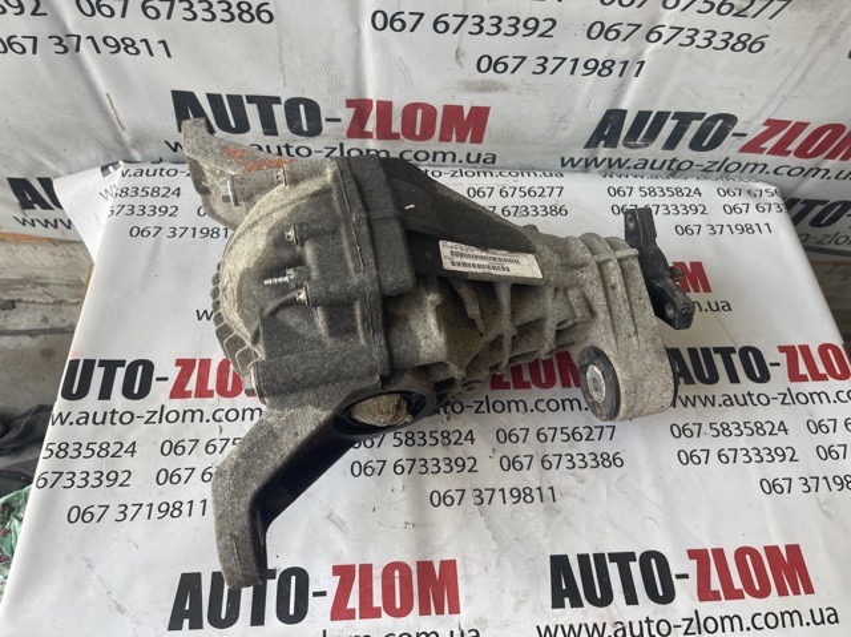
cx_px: 426
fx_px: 614
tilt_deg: -63.5
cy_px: 318
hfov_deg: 69.4
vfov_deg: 54.8
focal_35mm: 25
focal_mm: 5.1
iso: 50
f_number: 1.6
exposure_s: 1/121
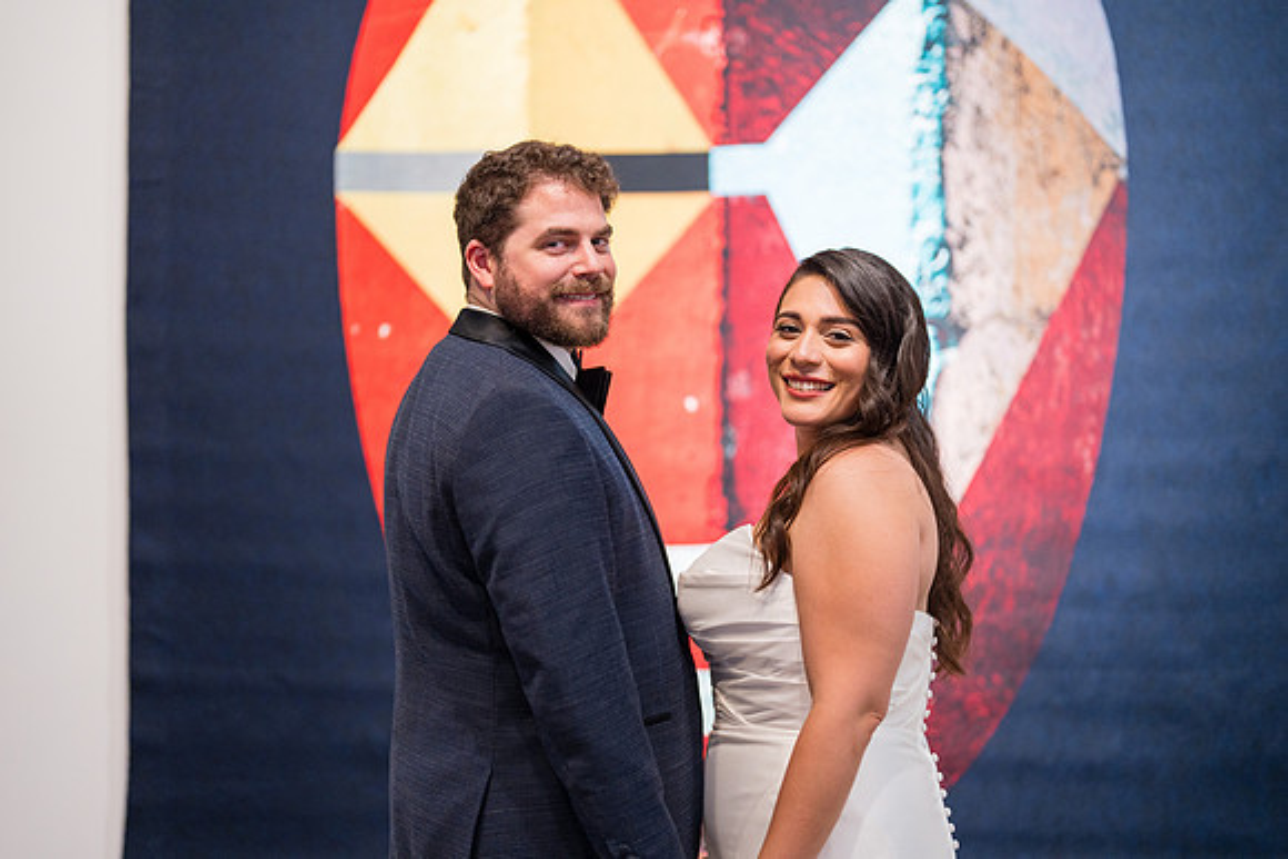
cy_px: 430
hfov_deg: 39.6
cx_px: 644
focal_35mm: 50
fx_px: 1789
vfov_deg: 27.0
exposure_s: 1/200
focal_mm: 50
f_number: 1.2
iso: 640
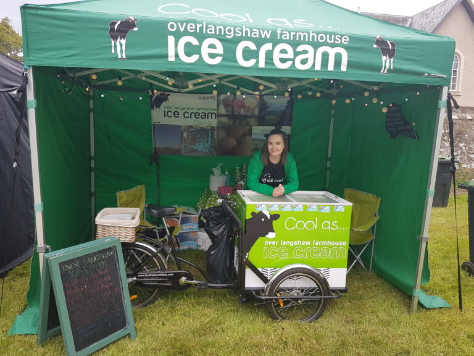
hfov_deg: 67.3
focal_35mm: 26
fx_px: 356
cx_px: 237
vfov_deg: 53.1
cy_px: 178
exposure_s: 1/169
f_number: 1.7
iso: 40
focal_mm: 4.2
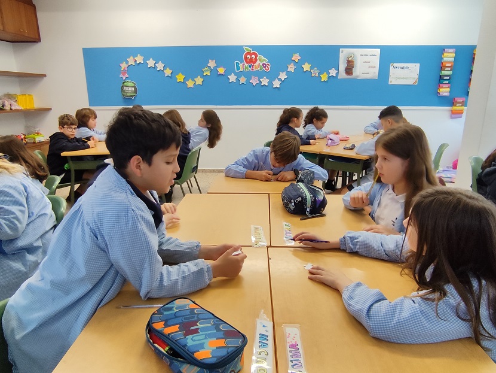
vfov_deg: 58.9
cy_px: 186
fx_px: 330
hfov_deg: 73.9
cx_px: 248
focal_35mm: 23
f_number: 2.2
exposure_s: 1/50
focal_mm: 1.65
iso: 160
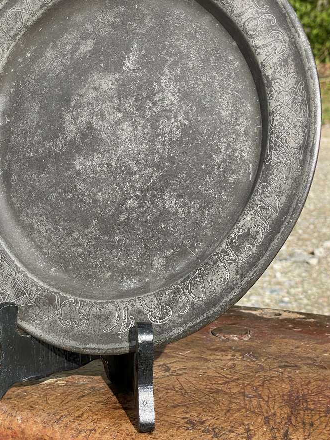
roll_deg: +2.6
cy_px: 148
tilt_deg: -6.7
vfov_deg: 27.2
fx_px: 903
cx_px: 136
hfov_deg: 20.7
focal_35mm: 71
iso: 25
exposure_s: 1/1142
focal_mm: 6
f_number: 2
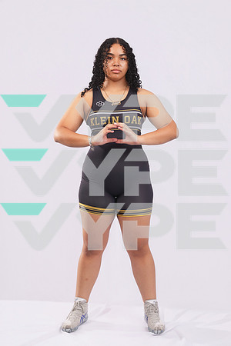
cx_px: 116
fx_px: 549
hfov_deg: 23.8
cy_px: 173
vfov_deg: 35.1
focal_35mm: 57
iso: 100
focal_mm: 57
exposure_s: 1/160
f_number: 8
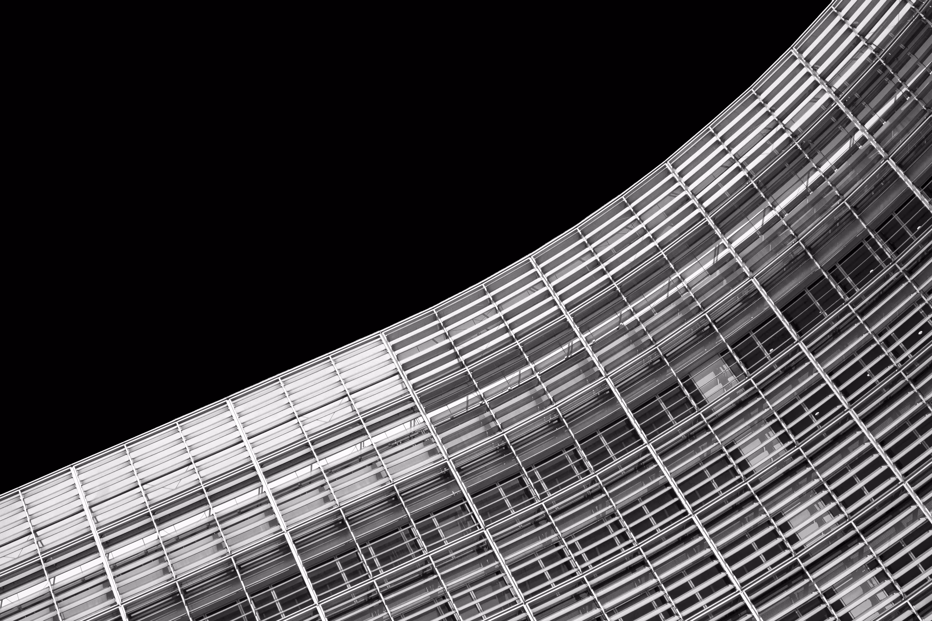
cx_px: 466
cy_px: 310
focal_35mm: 69
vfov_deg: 19.7
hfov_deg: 29.2
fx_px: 1786
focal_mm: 46.3
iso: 400
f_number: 13
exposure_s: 1/500
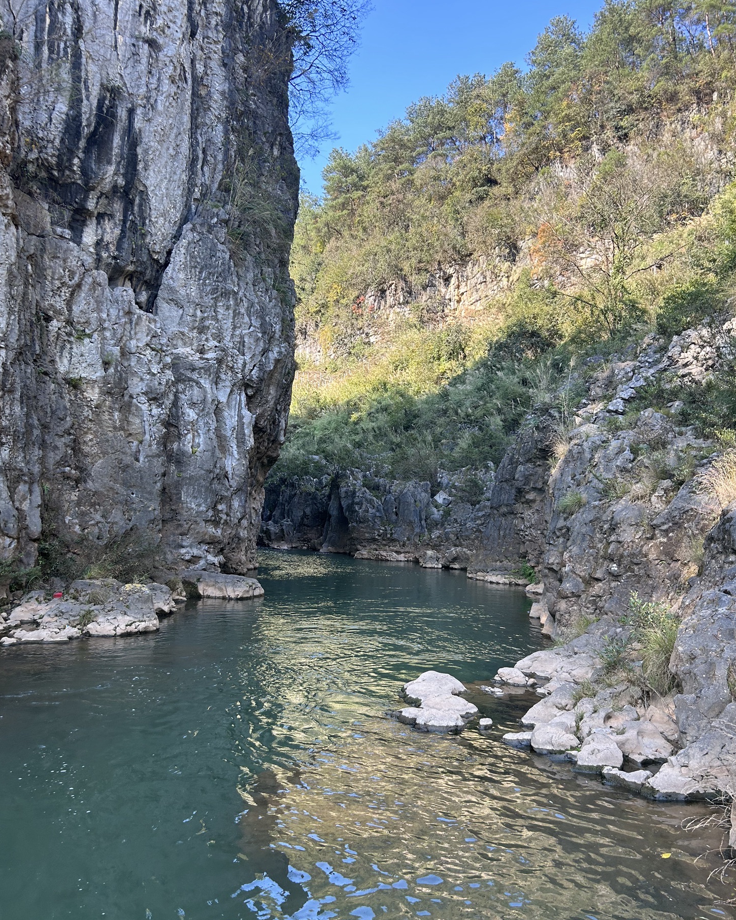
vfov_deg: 62.2
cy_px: 466
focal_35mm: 28
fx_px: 763
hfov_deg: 51.5
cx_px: 377
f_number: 1.5
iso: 50
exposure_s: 1/443
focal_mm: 5.7
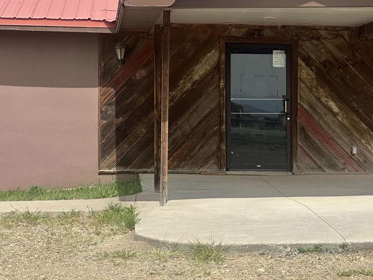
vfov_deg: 12.9
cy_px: 96
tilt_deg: +1.9
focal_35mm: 115
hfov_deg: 17.0
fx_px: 1239
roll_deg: -0.4
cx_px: 272
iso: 32
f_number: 2.8
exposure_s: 1/690
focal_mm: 9
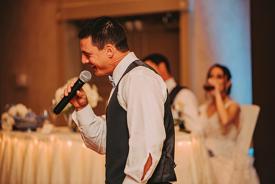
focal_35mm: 170
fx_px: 1299
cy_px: 92
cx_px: 138
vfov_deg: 8.1
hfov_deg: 12.1
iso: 800
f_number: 2.8
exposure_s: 1/60
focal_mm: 170
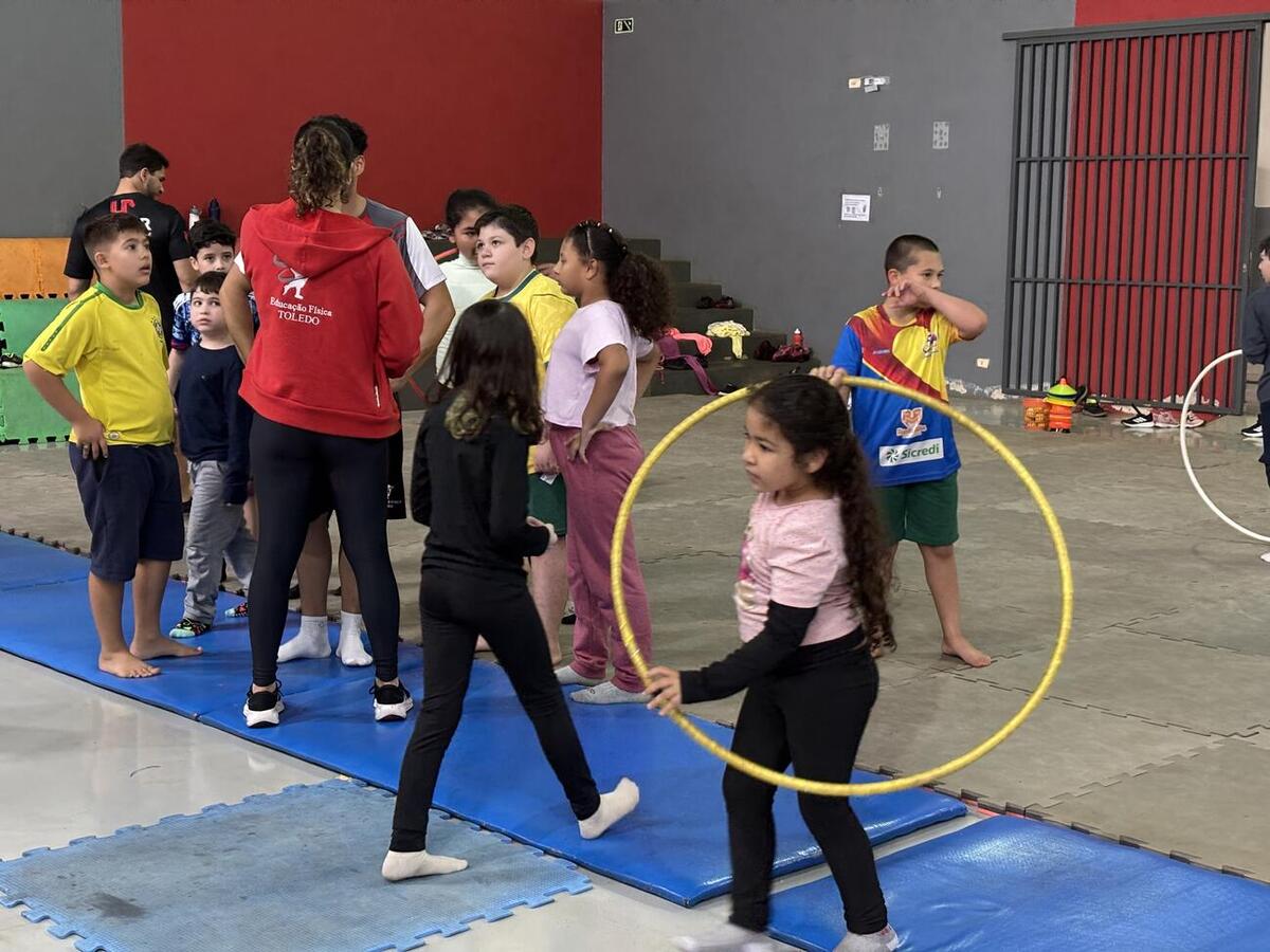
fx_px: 1908
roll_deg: -0.6
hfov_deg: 36.8
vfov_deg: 28.0
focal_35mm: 52
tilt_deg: -7.9
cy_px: 476
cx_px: 635
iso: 200
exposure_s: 1/40
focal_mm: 5.96
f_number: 1.6
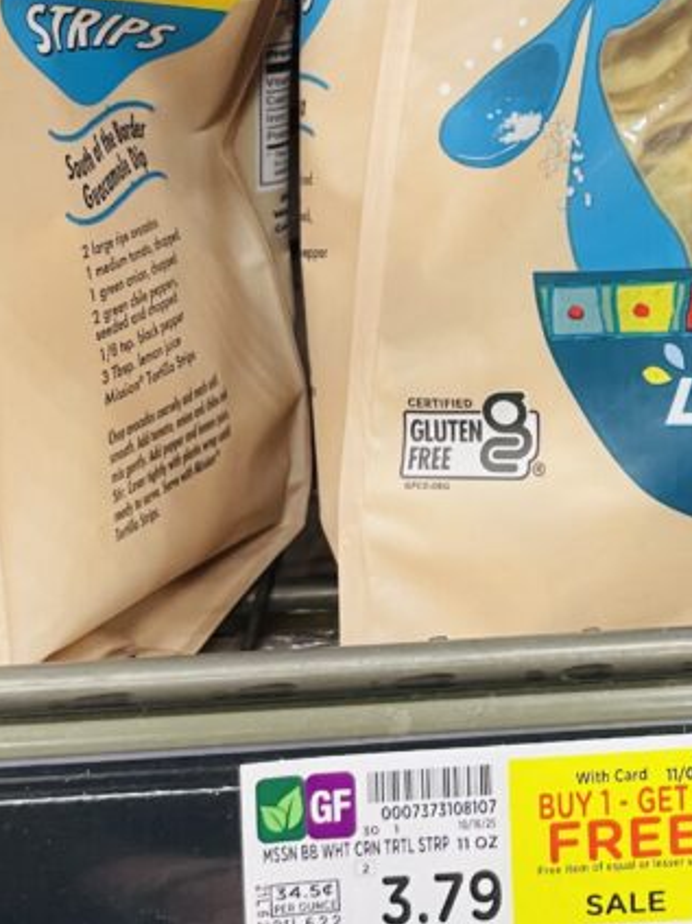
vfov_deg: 29.2
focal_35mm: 63
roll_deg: +0.8
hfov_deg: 22.0
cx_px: 764
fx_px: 1680
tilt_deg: -21.4
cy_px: 52
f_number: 1.6
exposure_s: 1/60
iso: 160
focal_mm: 4.2
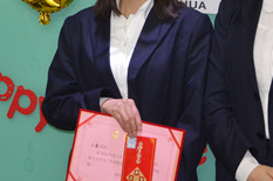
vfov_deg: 7.1
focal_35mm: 189
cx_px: 144
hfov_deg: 10.9
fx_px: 1432
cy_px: -87
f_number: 4.8
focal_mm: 42
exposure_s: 1/60
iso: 1100
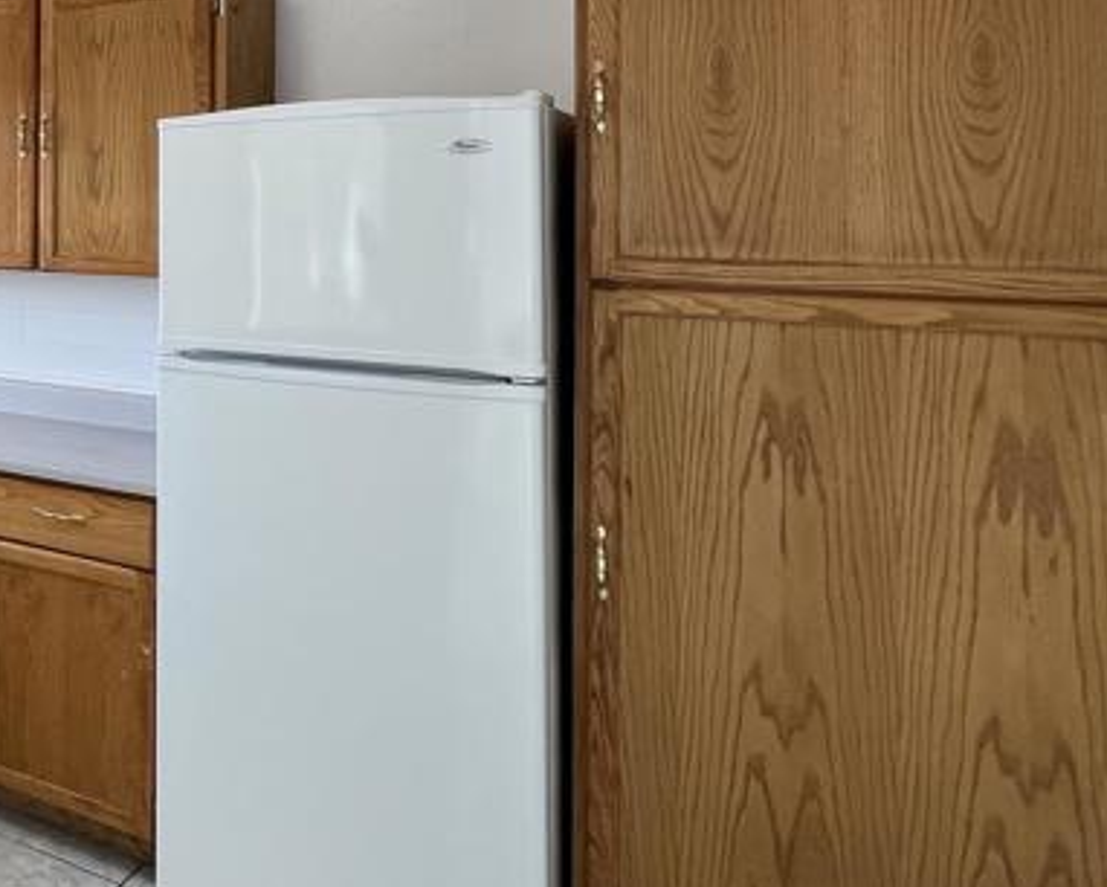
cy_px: 183
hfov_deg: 39.3
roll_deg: -0.7
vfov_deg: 41.6
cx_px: -203
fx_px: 1115
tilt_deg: +2.4
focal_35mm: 34
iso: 64
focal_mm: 1.57
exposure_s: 1/120
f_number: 1.8
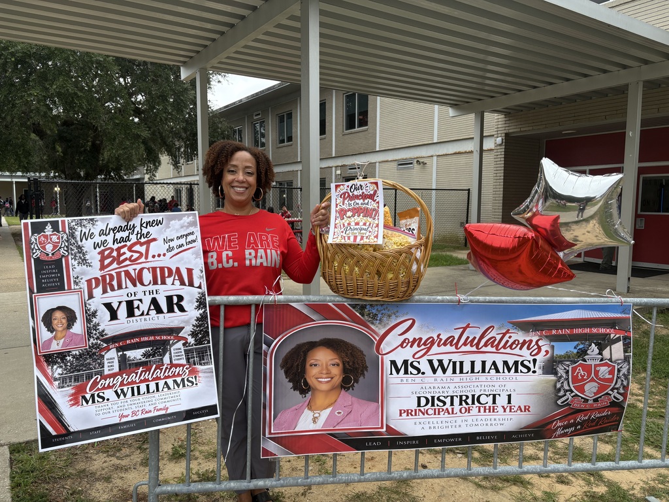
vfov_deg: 53.1
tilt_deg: -6.0
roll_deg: -0.5
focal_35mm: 26
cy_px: 251
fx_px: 502
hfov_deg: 67.3
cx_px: 334
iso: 50
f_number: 1.6
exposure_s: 1/987
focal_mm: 5.96
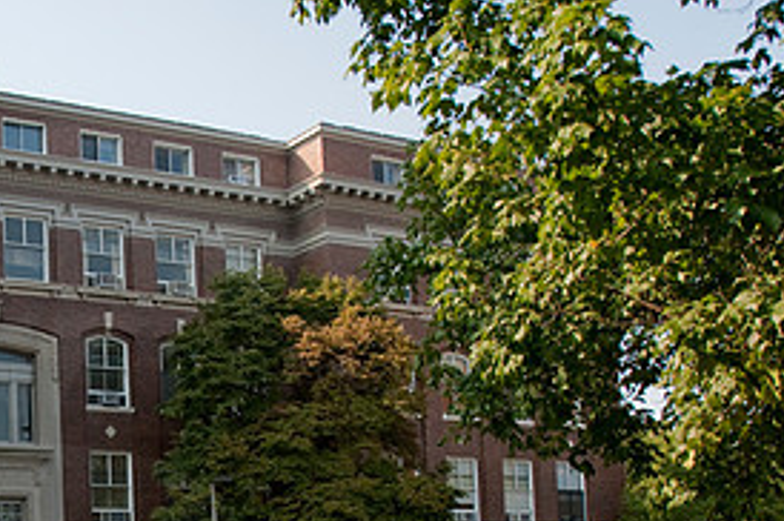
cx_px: 37
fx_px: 1176
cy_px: 540
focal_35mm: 54
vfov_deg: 23.7
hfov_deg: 34.2
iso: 100
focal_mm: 17
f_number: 7.1
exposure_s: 1/200
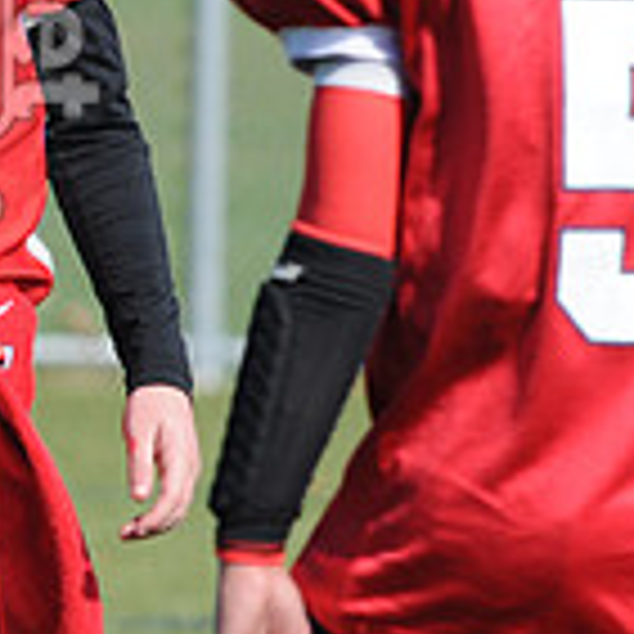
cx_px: -481
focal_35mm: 1575
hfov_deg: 1.1
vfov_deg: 1.1
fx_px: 32636
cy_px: 38
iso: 200
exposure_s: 1/500
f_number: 7.1
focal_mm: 300
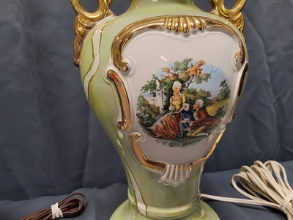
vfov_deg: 49.7
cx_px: 146
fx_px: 237
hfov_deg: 63.4
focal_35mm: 28
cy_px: 110
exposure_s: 1/40
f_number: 1.9
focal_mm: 2.91
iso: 160
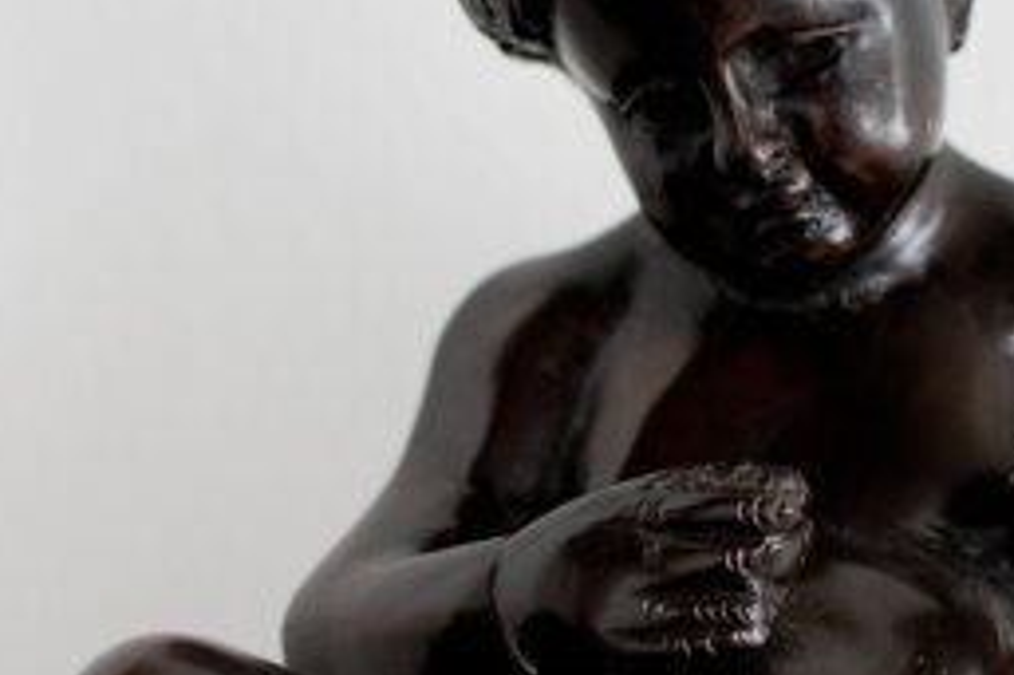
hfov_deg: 13.5
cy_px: 375
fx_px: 4278
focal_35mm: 152
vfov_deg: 9.0
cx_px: 631
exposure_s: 1/40
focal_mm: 35
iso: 100
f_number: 3.2
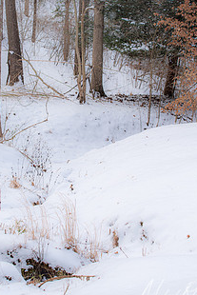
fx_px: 1189
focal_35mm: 145
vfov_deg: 14.1
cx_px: 70
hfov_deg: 9.5
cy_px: 99
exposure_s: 1/350
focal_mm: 100
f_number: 8
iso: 200
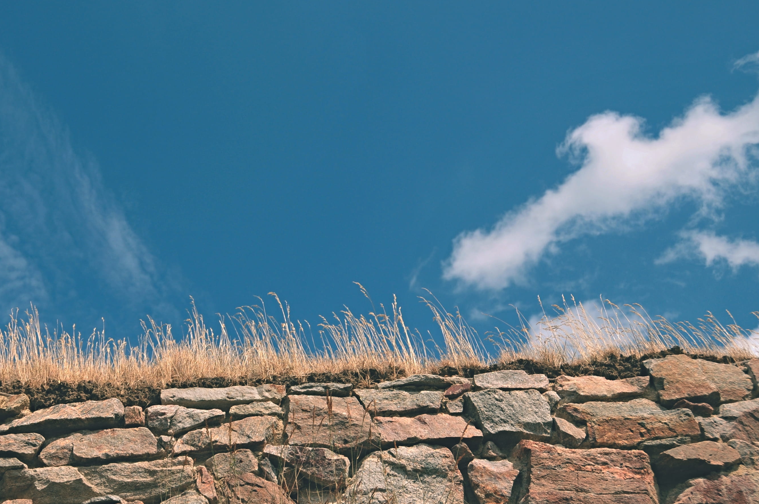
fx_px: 1116
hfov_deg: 36.9
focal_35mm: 53
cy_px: 258
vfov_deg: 25.4
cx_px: 211
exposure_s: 1/2500
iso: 200
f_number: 4
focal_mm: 22
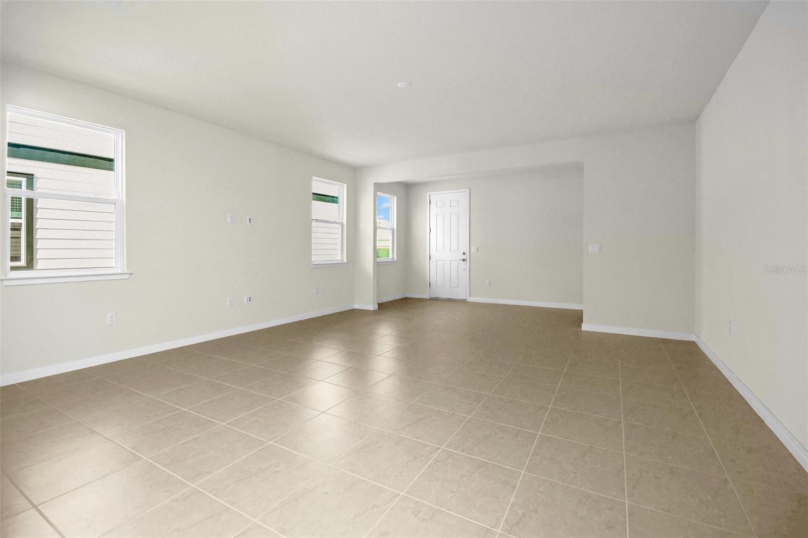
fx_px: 336
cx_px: 404
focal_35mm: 15
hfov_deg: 100.4
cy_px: 269
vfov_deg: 77.3
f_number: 10
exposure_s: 1/60
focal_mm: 10
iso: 500
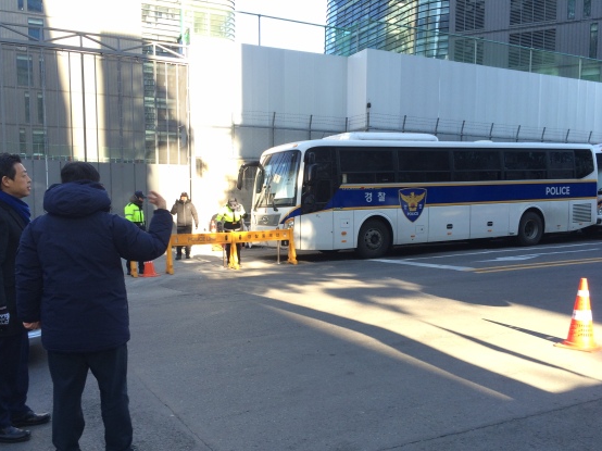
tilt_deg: -5.7
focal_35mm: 34
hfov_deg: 54.0
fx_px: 591
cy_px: 264
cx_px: 286
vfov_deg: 41.6
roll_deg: +2.4
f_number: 2.2
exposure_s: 1/161
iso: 32
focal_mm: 4.15
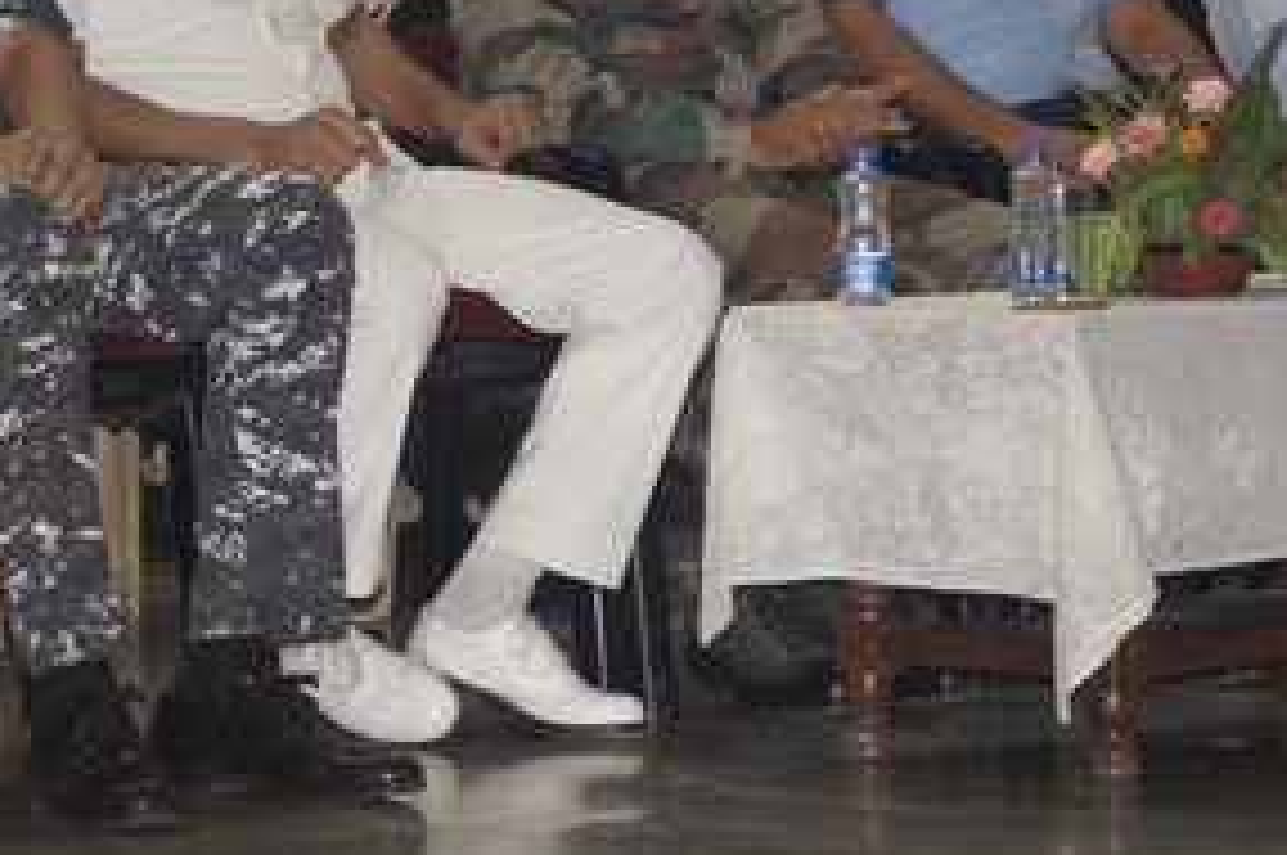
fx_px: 7221
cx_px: 166
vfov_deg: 6.7
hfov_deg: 10.1
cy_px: -122
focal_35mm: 202
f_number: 4
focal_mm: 55
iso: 1000
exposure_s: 1/160
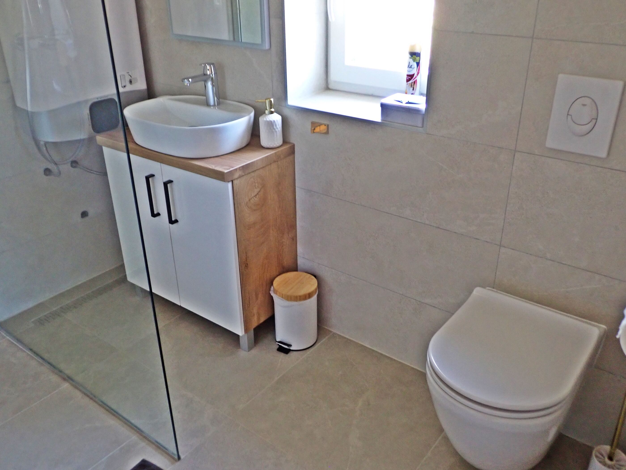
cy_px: 235
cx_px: 313
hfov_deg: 60.0
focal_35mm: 30
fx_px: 543
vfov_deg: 46.8
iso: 320
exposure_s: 1/30
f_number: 2.3
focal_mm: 5.5
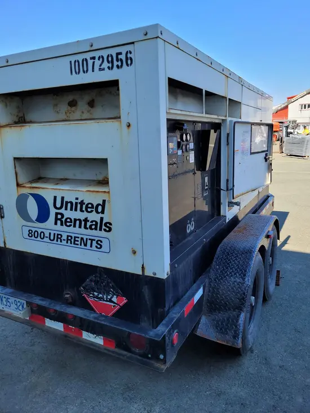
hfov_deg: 53.1
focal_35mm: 26
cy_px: 206
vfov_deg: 67.3
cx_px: 155
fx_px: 310
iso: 40
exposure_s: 1/752
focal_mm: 5.4
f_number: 1.8
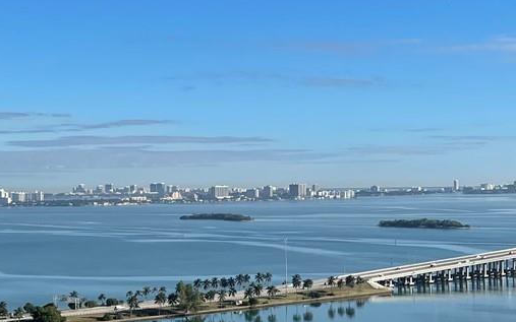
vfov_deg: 15.0
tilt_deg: +0.8
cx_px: 501
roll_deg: +0.2
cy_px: 169
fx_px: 1224
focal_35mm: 87
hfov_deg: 23.0
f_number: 1.6
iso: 32
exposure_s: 1/4651
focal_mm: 4.2
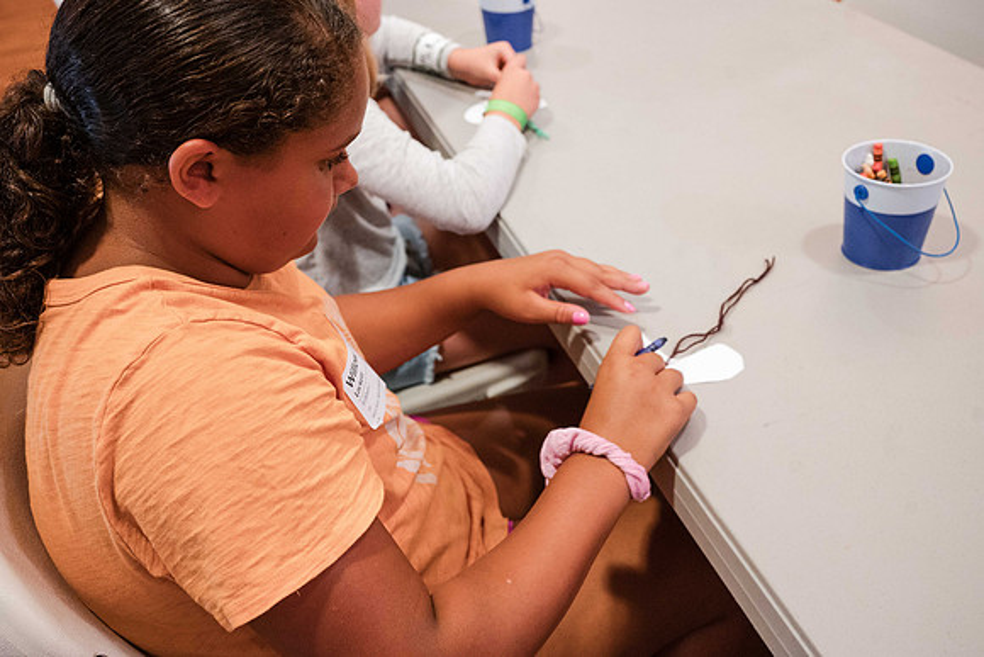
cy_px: 329
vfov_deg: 37.2
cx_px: 498
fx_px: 976
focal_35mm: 36
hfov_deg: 53.5
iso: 6400
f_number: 5.6
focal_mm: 35
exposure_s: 1/125
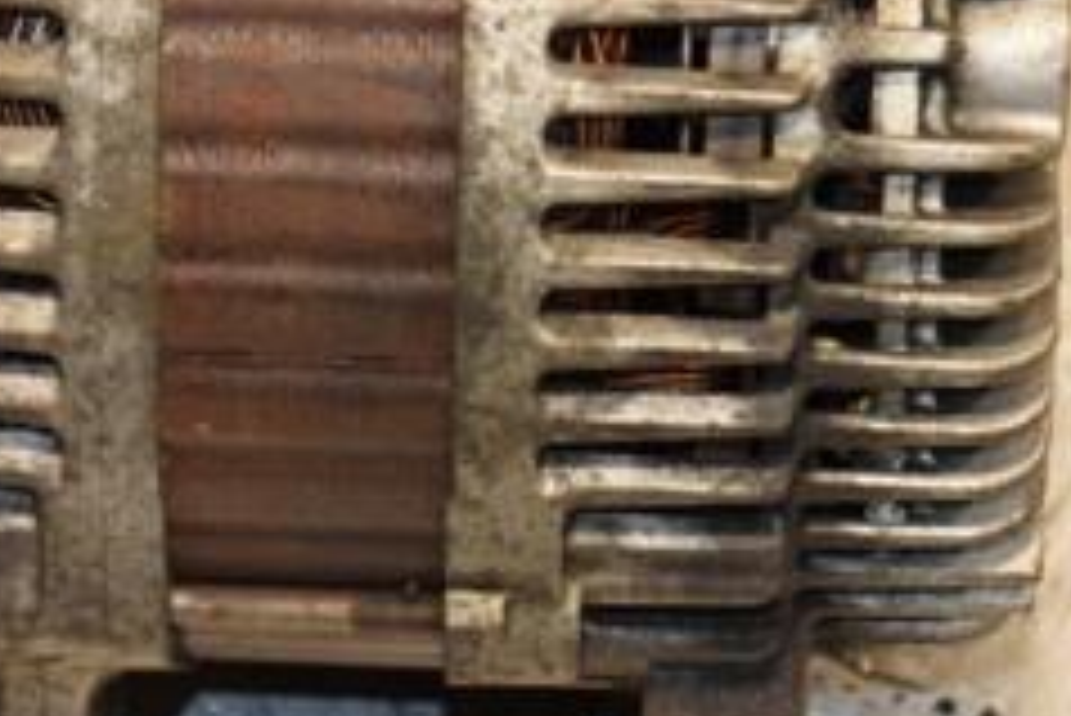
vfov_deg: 6.3
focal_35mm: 219
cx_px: 342
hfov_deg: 9.4
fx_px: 6519
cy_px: 207
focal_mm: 58
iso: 800
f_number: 5
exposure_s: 1/160
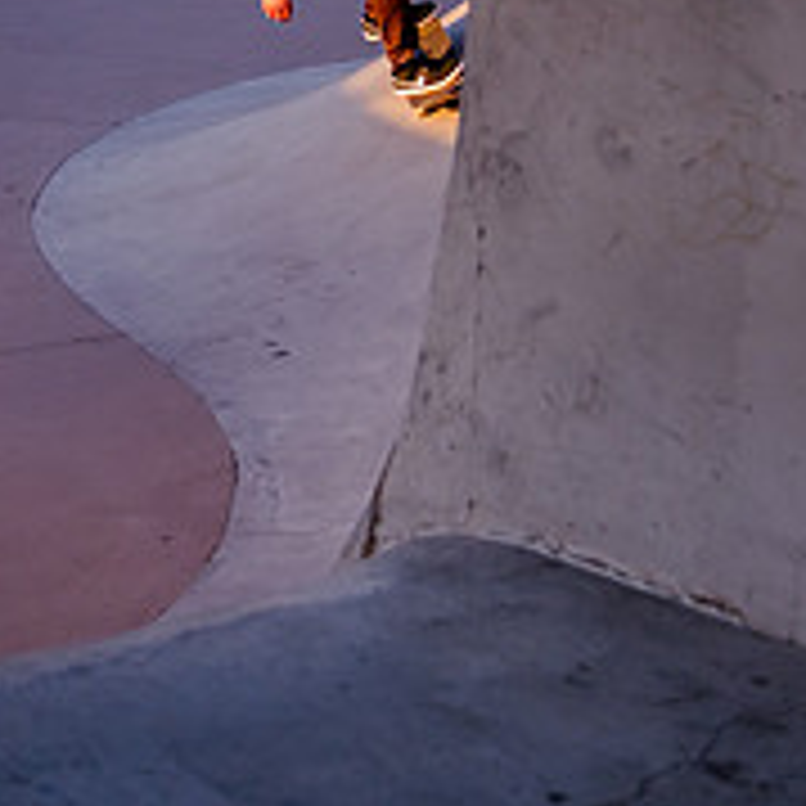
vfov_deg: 17.1
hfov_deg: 17.4
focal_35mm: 99
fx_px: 2608
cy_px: -13
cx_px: 146
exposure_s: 1/2000
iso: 1600
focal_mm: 35
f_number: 4
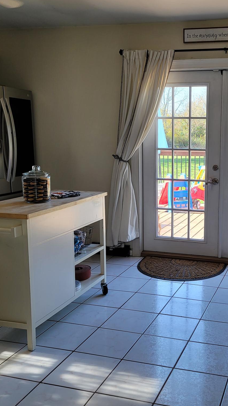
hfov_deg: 31.0
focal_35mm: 37
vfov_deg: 54.0
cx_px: 188
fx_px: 398
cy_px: 203
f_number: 1.8
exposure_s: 1/120
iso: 64
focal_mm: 7
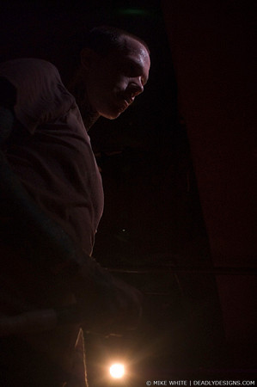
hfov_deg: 43.5
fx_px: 322
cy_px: 194
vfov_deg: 62.0
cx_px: 128
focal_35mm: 30
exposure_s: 1/60
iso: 800
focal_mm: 20
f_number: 2.8
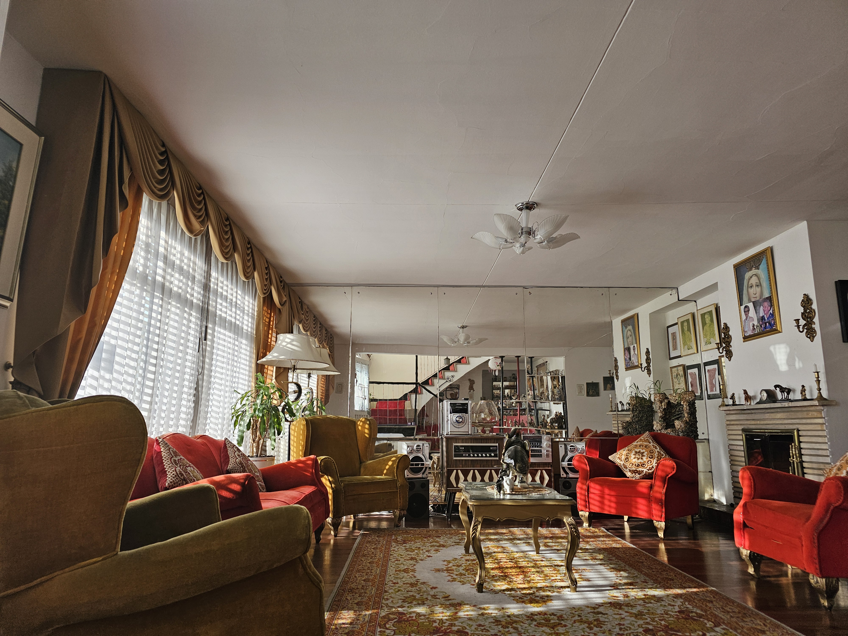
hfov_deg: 73.9
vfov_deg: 58.9
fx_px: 563
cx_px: 424
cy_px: 318
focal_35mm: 23
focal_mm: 6.3
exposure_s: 1/180
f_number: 1.7
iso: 80
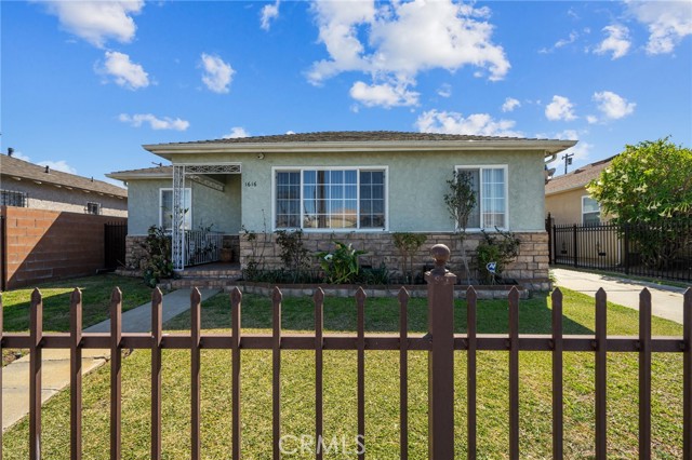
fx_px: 307
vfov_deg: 73.7
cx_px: 346
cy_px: 230
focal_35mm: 16
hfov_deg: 96.8
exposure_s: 1/400
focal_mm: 16
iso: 250
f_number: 9
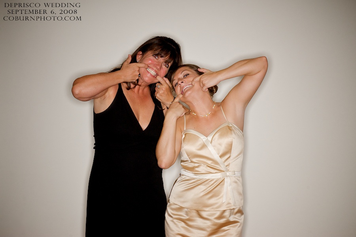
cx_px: 178
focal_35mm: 60
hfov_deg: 33.4
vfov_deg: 22.6
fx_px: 593
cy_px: 118
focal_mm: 40
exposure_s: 1/250
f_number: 16
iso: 200
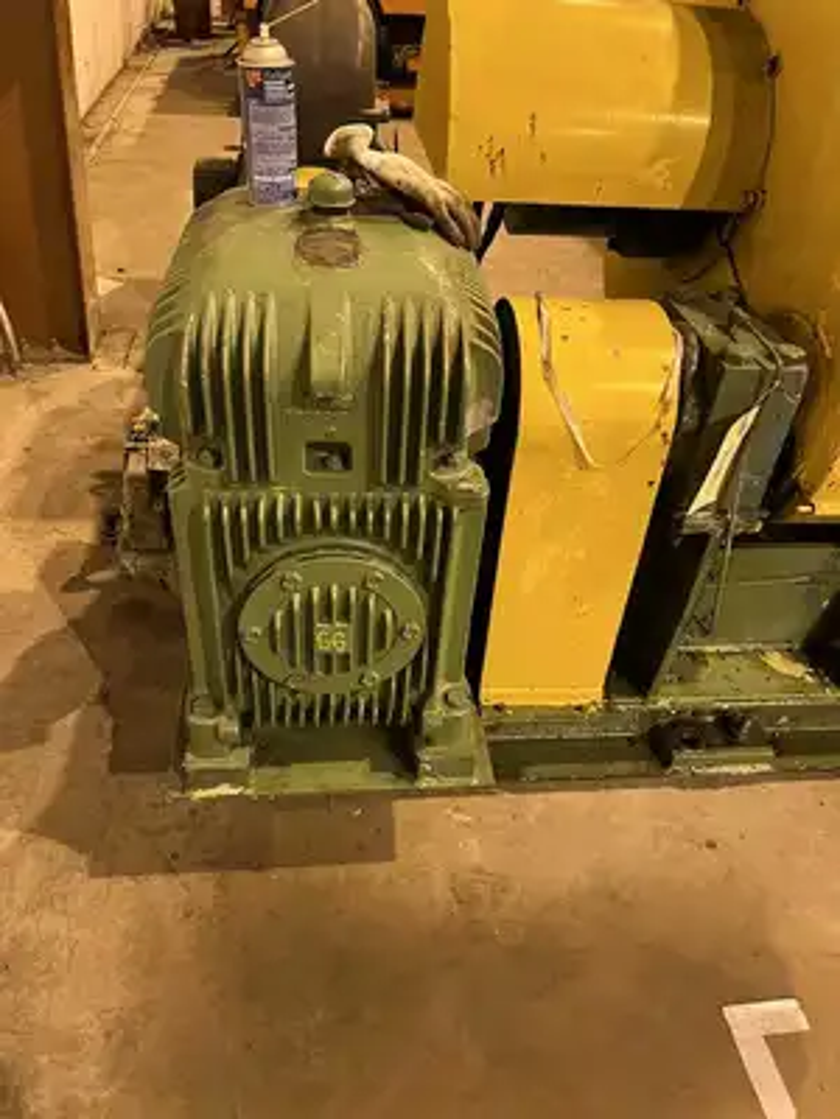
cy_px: 560
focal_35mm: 26
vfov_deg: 67.3
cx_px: 420
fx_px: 841
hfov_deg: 53.1
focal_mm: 5.7
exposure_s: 1/60
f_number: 1.5
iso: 500
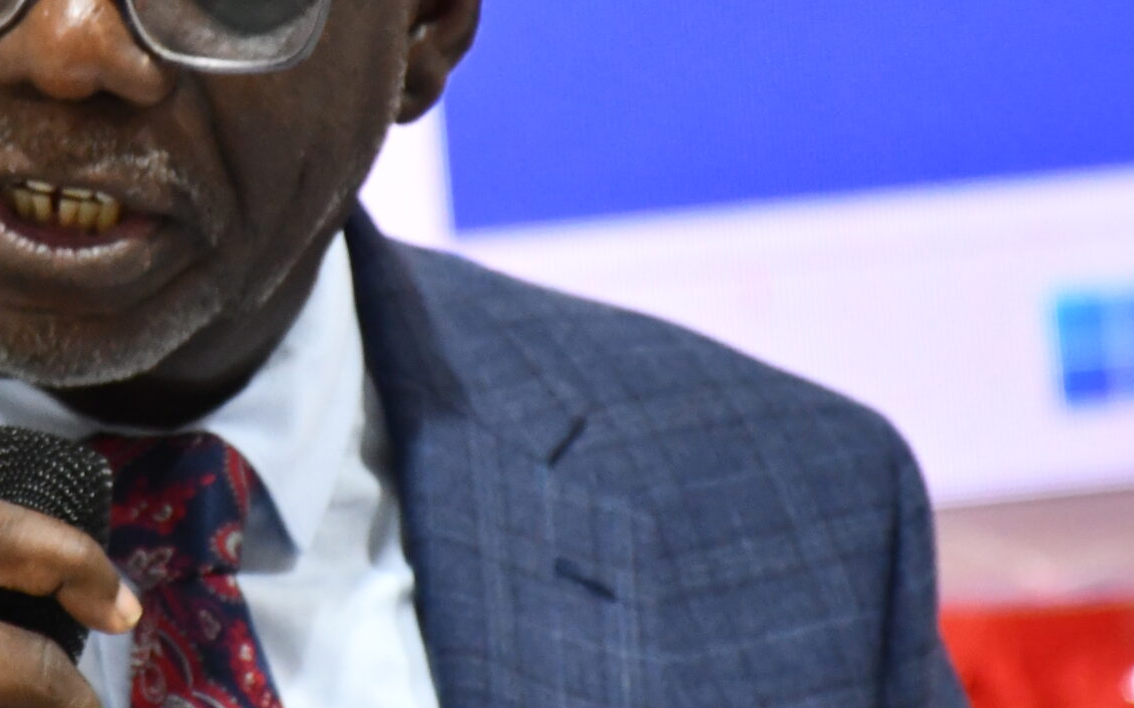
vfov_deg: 2.7
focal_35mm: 482
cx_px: 84
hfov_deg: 4.4
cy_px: 126
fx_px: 14893
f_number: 5.6
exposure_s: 1/80
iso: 3200
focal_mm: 140
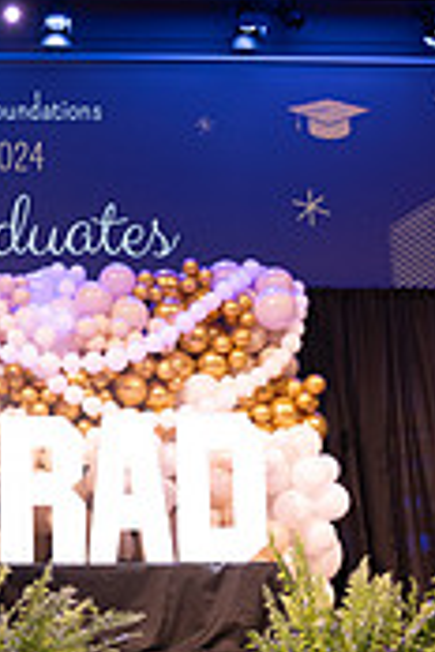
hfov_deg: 20.9
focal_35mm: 62
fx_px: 1124
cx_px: -38
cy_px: 337
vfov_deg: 32.4
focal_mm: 24
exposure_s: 1/200
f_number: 4
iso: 2000
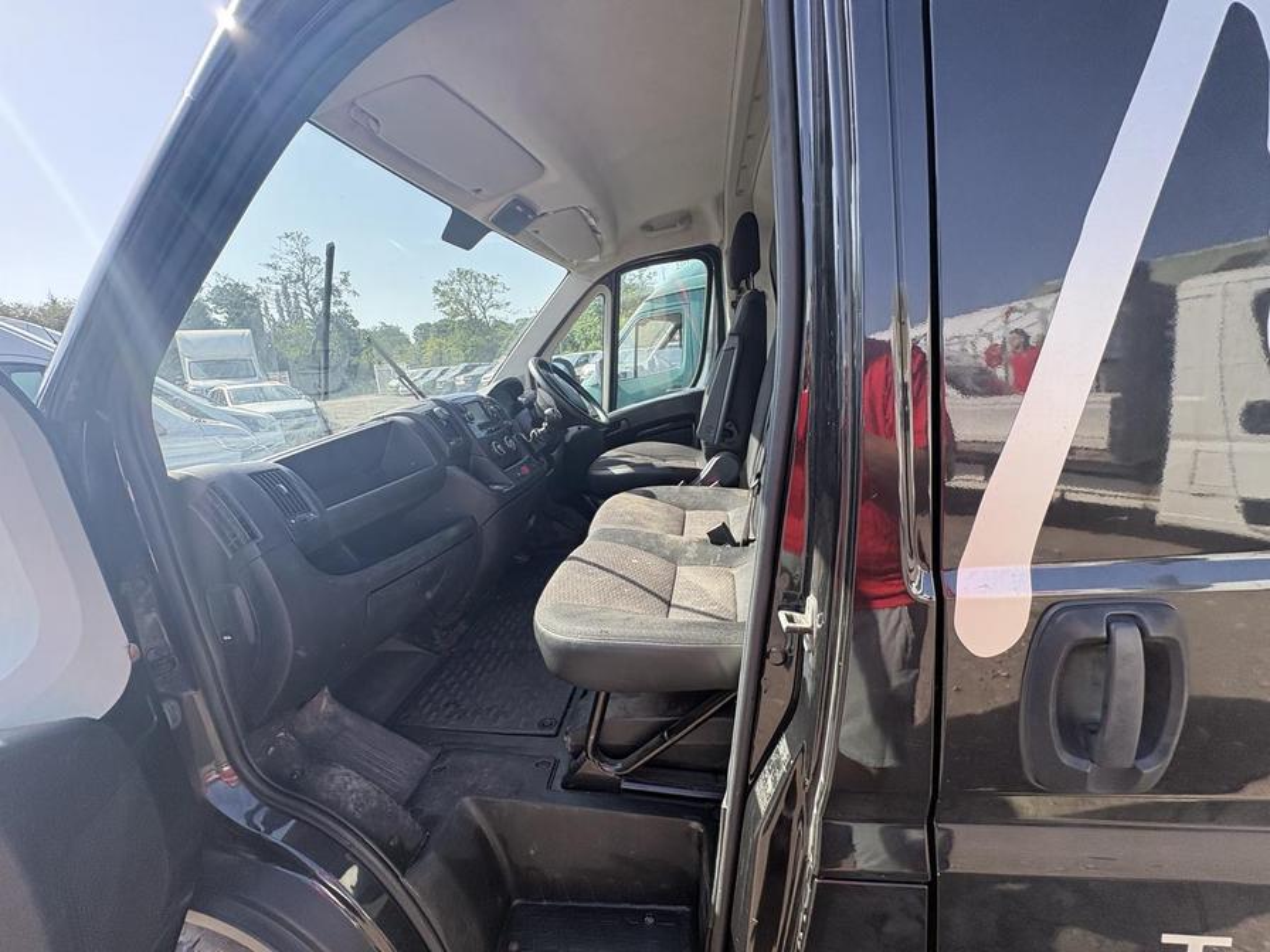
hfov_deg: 102.1
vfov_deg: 85.7
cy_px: 476
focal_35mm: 14
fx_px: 514
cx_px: 635
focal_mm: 2.22
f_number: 2.2
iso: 64
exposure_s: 1/238
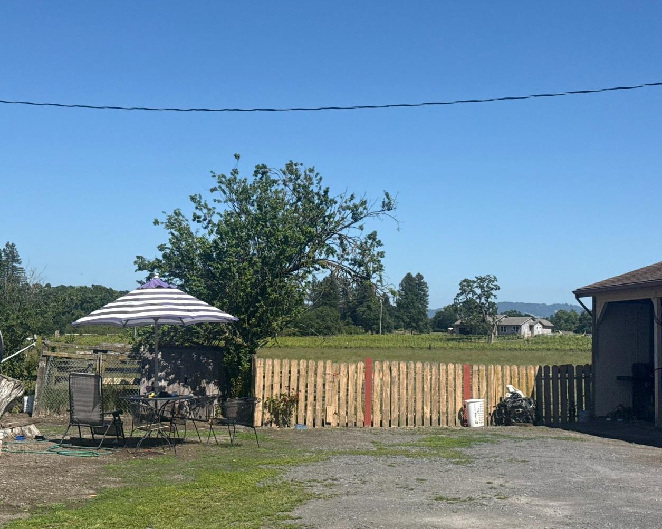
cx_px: 346
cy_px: 266
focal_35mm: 56
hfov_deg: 33.6
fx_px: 1097
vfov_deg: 27.1
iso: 80
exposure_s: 1/8772
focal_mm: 6.76
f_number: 1.78
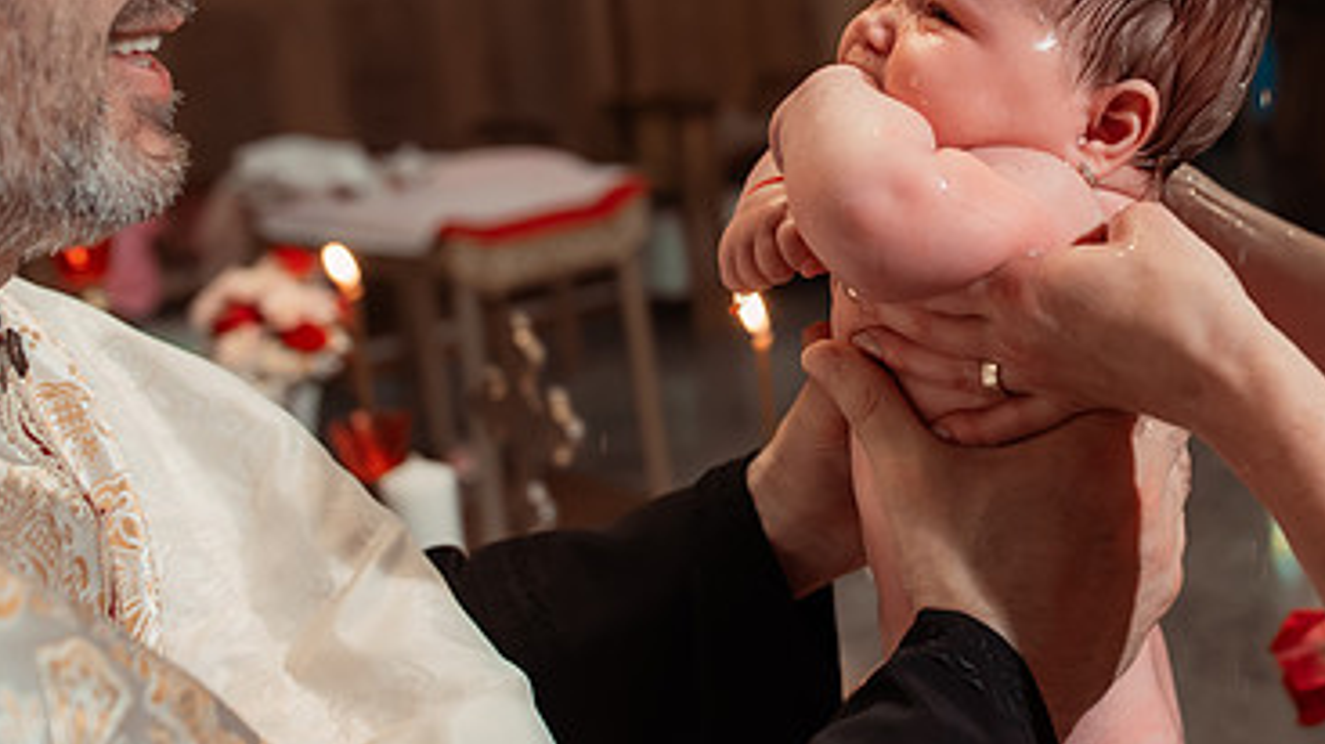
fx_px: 2037
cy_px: 60
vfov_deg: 20.2
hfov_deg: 35.6
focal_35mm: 58
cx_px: 910
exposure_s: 1/200
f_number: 3.5
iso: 1600
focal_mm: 35
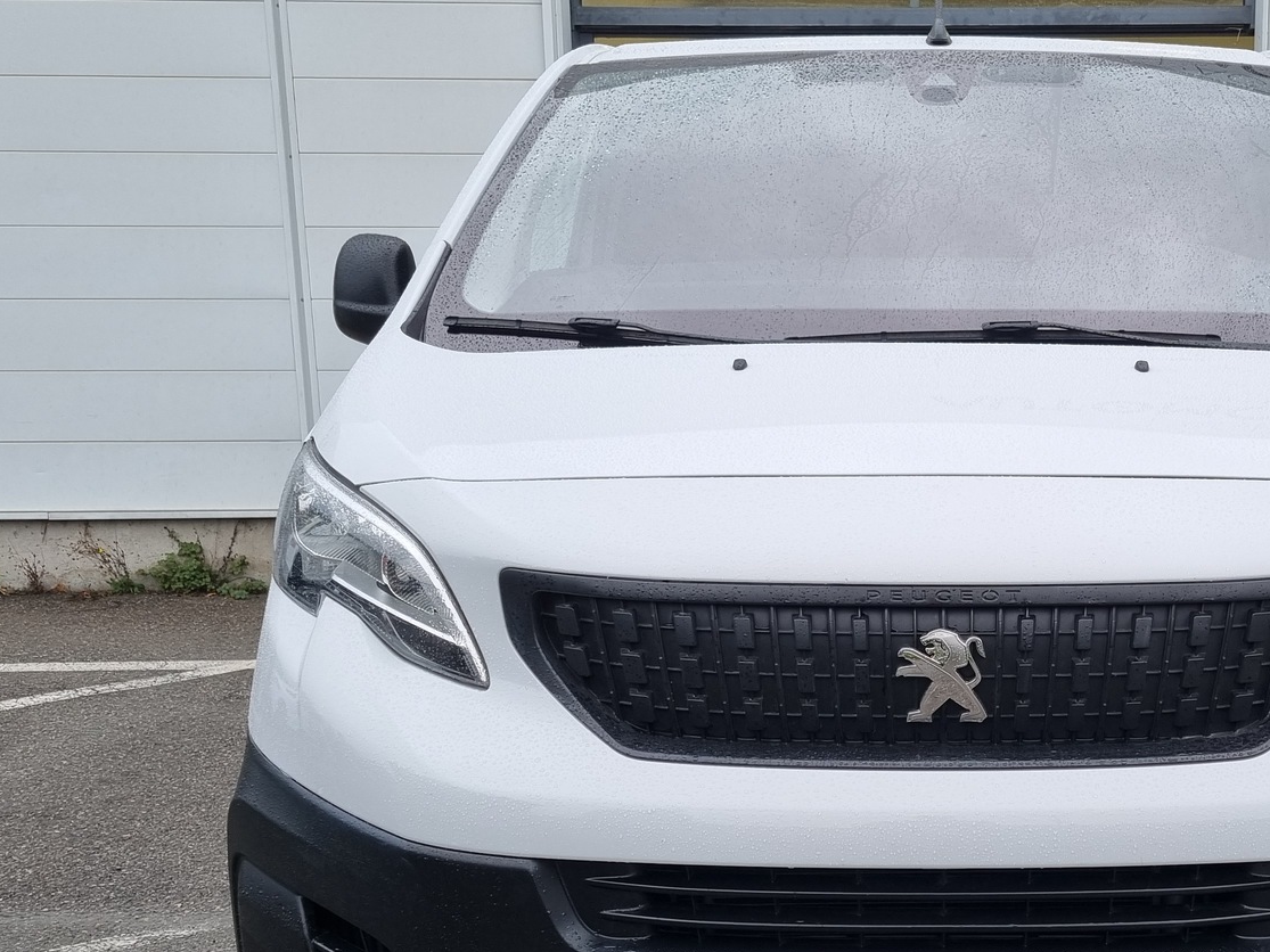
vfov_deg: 30.6
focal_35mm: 47
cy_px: 660
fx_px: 1724
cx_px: 952
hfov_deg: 39.4
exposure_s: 1/186
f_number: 1.8
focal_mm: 5.4
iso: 50
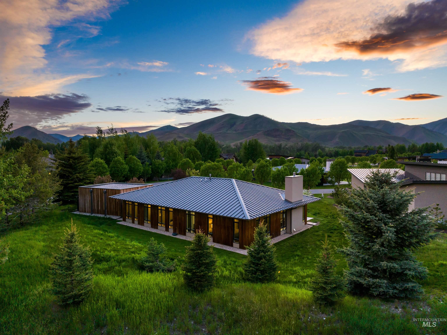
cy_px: 168
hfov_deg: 71.6
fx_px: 310
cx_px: 224
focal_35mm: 24
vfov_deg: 56.8
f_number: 2.8
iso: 100
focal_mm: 12.29
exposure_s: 1/100
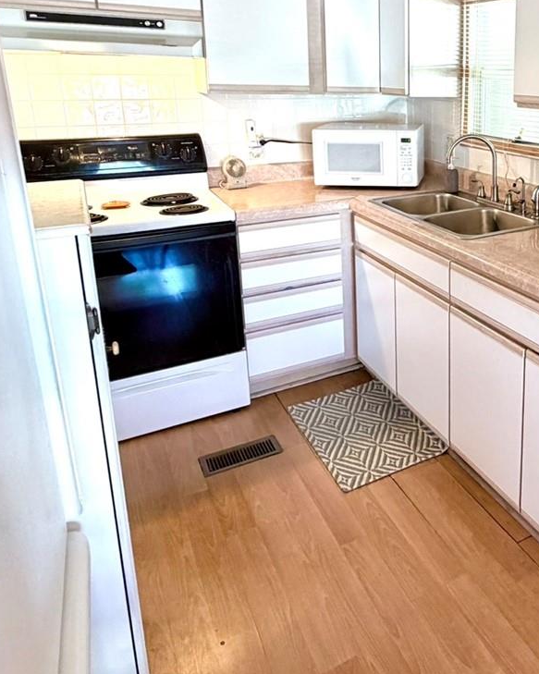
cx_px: 478
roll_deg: -1.4
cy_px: 211
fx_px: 598
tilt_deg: -13.2
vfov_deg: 57.2
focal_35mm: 30
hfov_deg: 44.4
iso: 250
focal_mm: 2.22
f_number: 2.2
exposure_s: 1/60
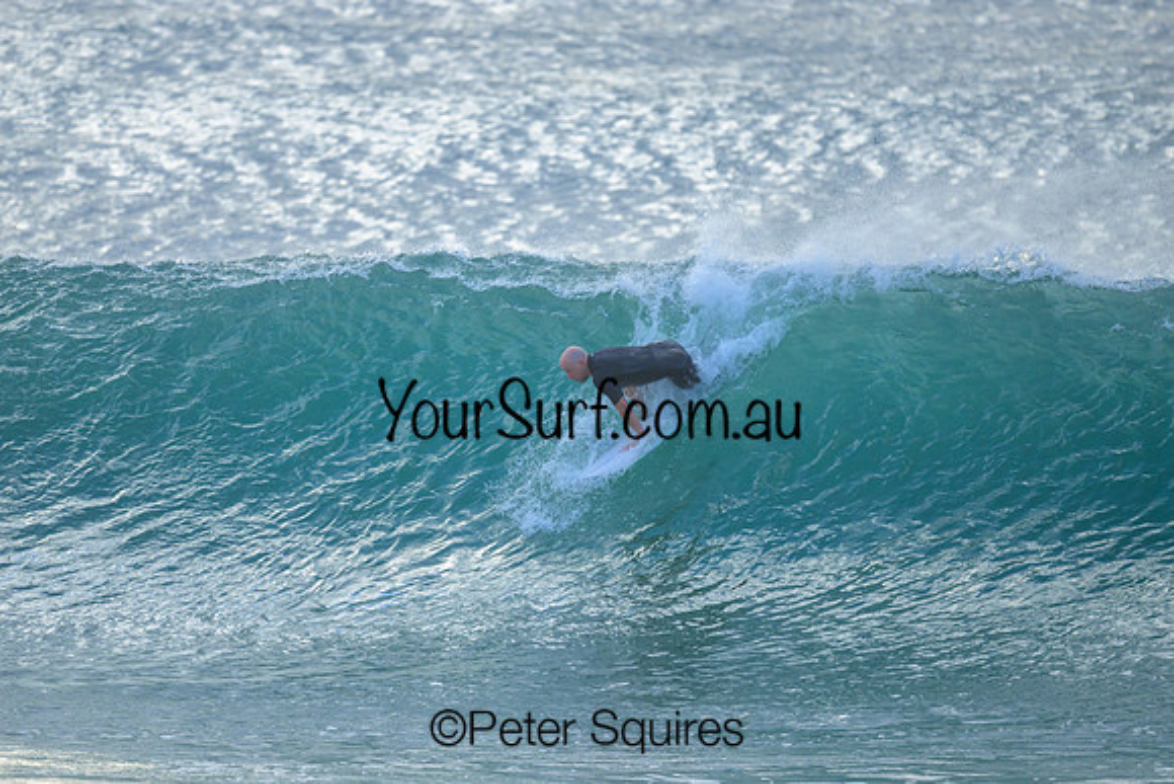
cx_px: 587
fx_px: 26094
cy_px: 392
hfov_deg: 2.6
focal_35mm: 800
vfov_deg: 1.7
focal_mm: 800
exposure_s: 1/2500
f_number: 6.3
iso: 1100
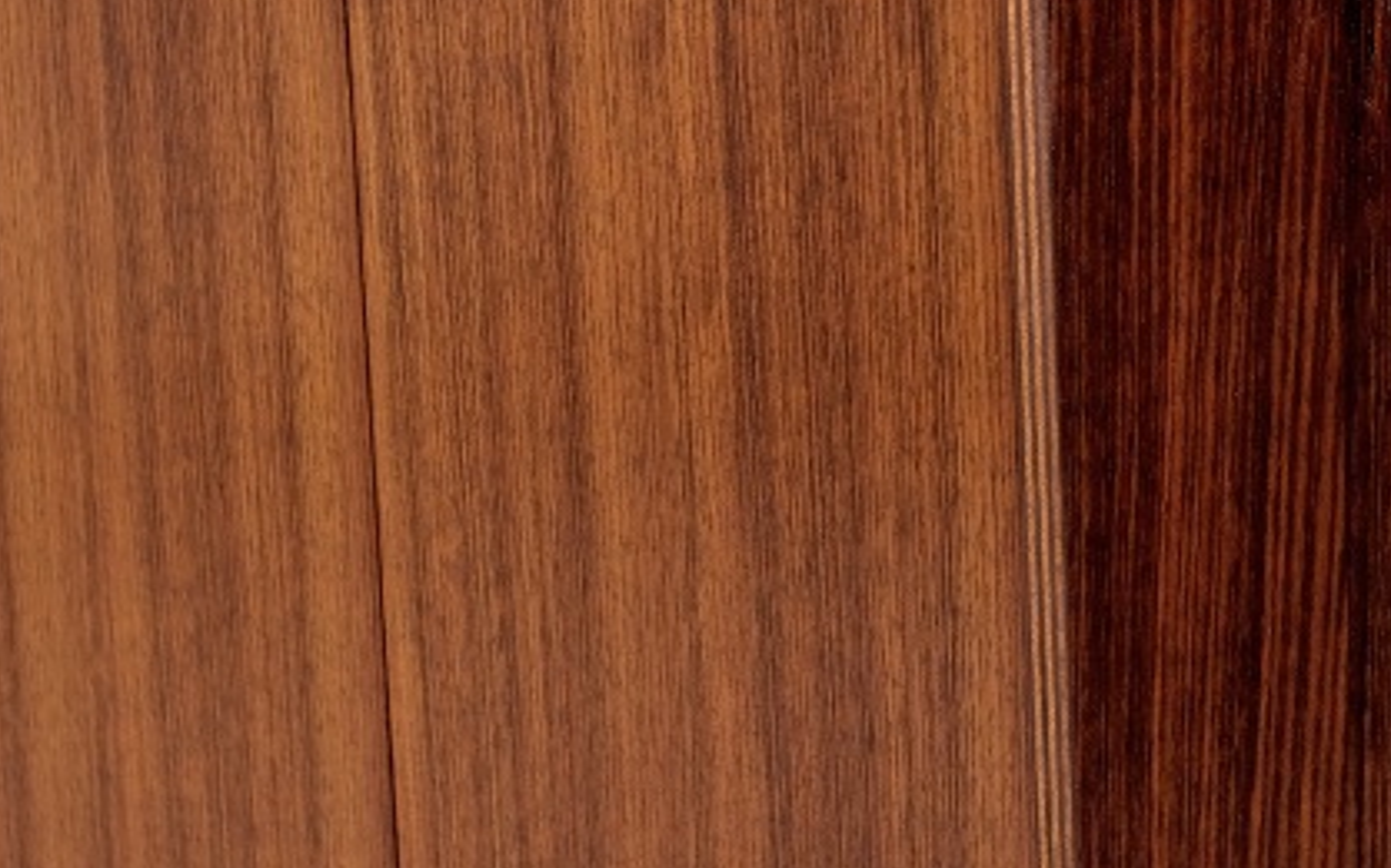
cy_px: -76
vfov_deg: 8.4
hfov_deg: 13.3
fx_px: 5874
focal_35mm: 155
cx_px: 1448
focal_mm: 35
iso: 800
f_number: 3.6
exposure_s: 1/210
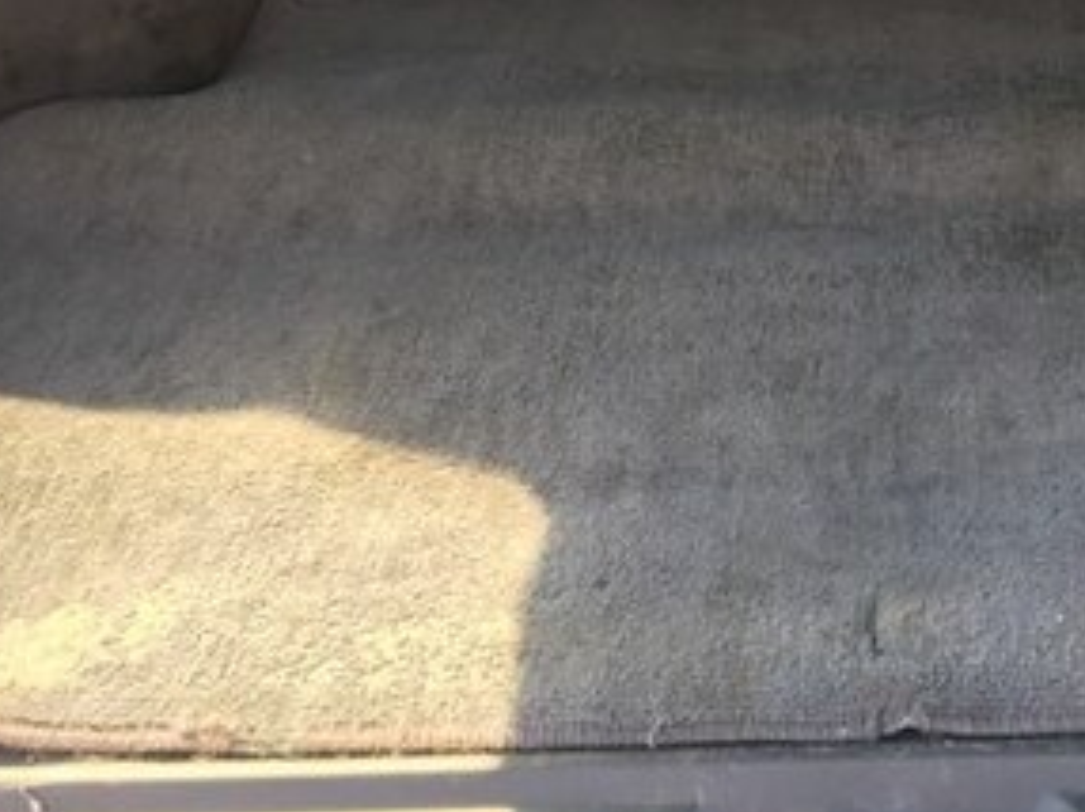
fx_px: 2098
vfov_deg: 20.9
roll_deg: +0.5
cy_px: -74
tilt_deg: -23.7
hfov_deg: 28.3
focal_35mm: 67
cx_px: 892
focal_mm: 4.15
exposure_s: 1/100
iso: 40
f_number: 2.2
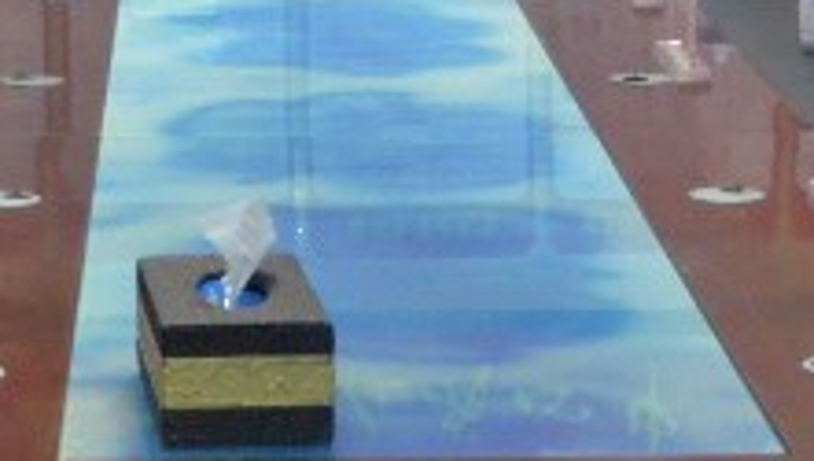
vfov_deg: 6.9
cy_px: -236
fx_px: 3761
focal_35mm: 174
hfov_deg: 12.3
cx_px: 295
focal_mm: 24
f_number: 10
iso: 2500
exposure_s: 1/20
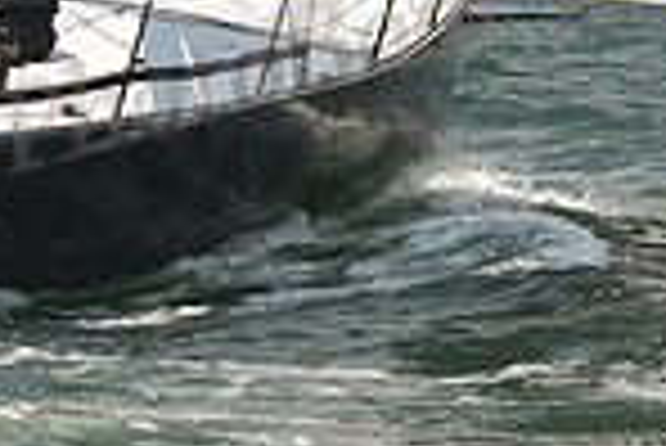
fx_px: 5092
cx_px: -230
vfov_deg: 5.0
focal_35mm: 275
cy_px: -115
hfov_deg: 7.4
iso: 250
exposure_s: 1/640
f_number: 5
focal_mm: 70
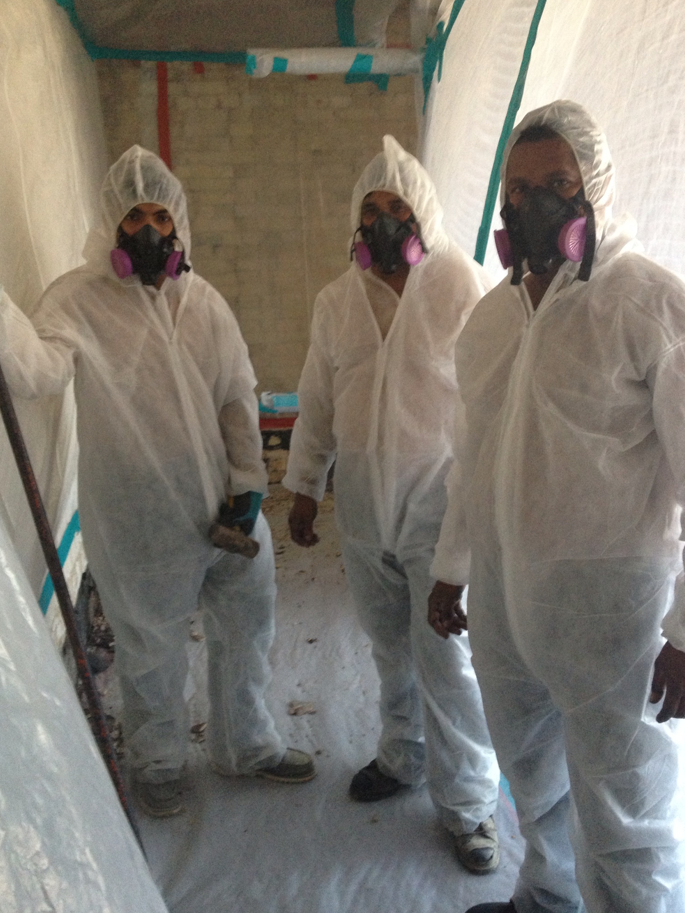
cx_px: 335
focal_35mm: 36
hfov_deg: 39.7
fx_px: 950
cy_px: 460
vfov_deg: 51.4
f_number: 2.4
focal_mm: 4.28
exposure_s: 1/20
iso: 200
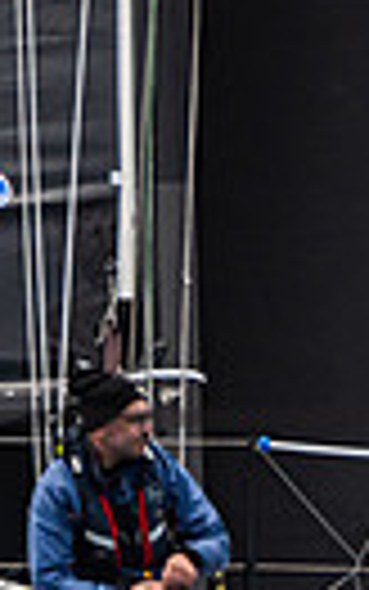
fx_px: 31390
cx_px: -904
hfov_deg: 0.7
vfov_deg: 1.1
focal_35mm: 1953
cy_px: 536
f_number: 8
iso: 500
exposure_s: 1/1600
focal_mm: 320
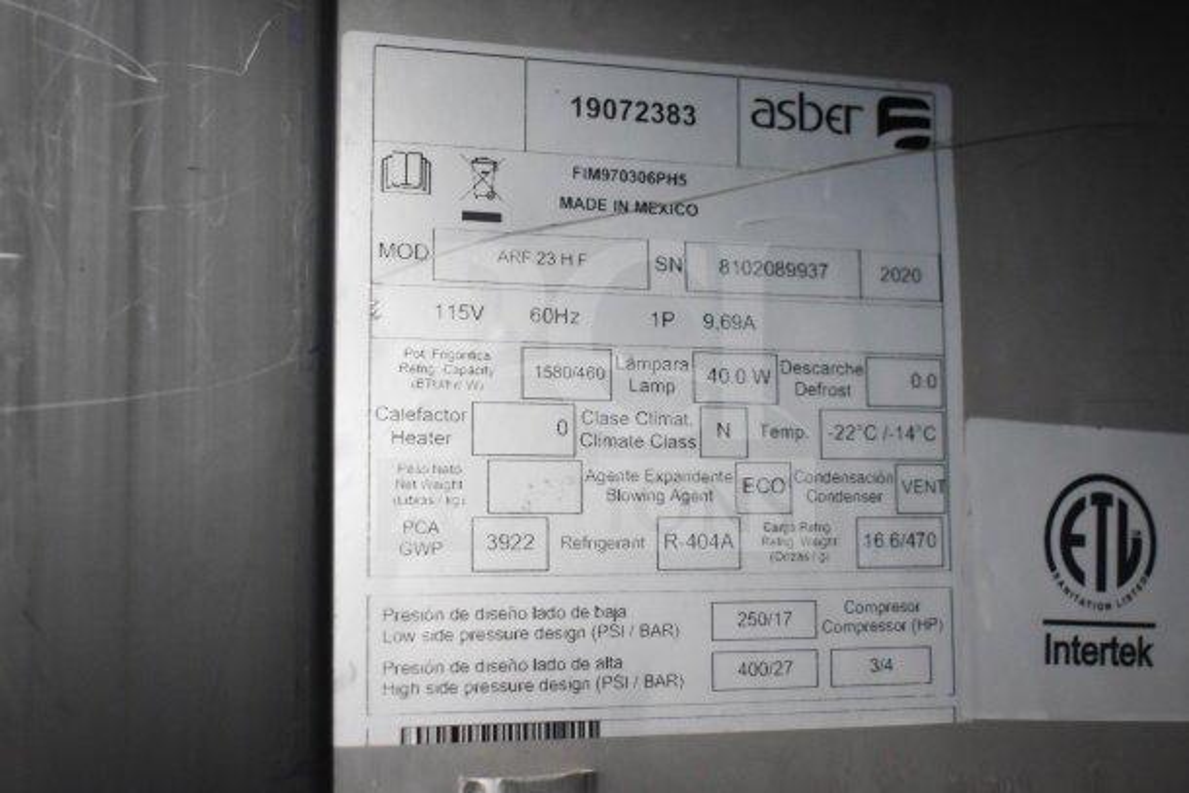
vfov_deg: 30.9
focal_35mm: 44
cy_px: 396
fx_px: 1437
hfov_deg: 45.0
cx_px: 594
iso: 2800
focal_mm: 29
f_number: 4.2
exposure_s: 1/50
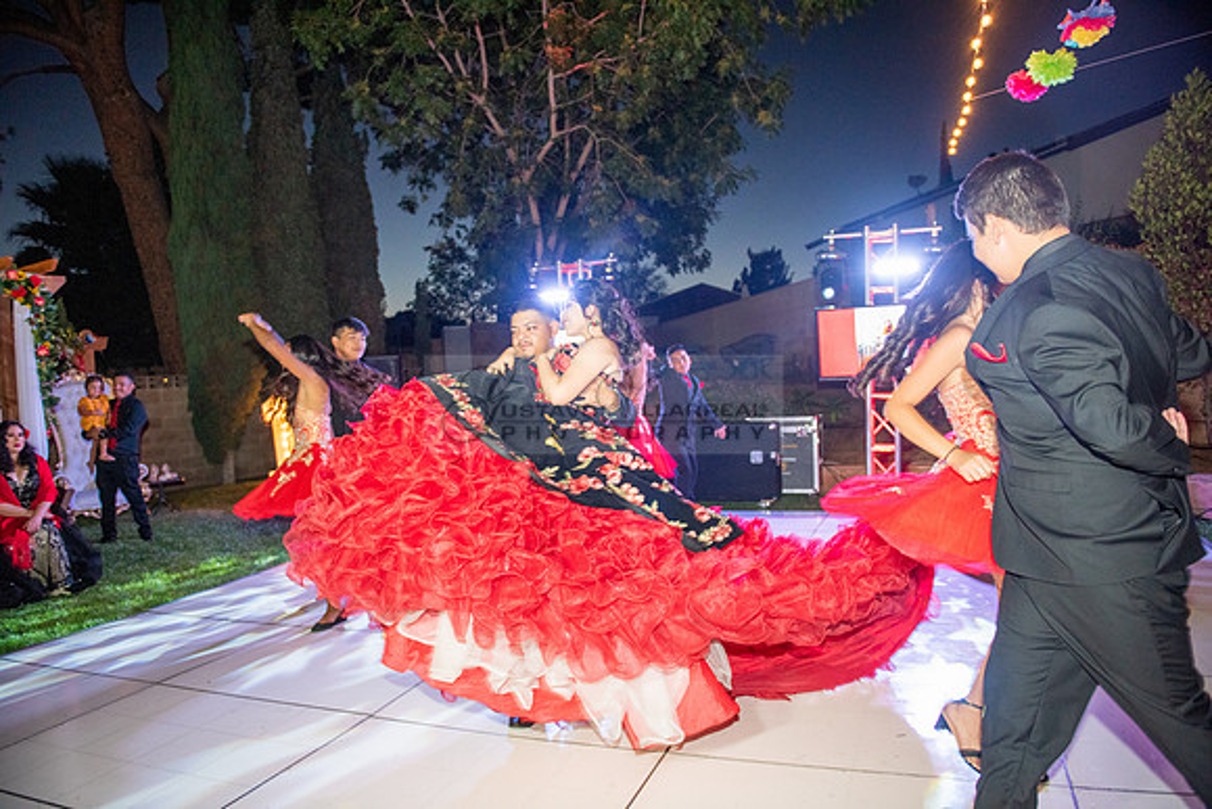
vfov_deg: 53.2
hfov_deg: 73.7
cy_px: 404
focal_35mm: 24
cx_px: 606
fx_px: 808
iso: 1600
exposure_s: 1/100
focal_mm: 24
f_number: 3.2
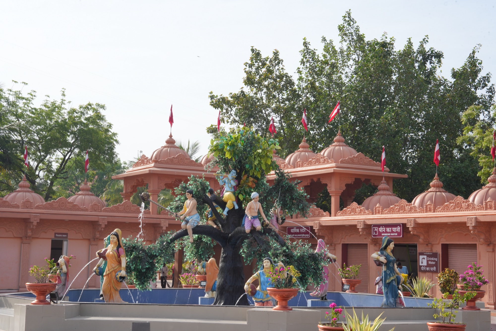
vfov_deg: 19.5
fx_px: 964
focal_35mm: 70
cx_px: 248
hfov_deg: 28.8
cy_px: 166
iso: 400
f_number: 22
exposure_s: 1/100
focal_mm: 70
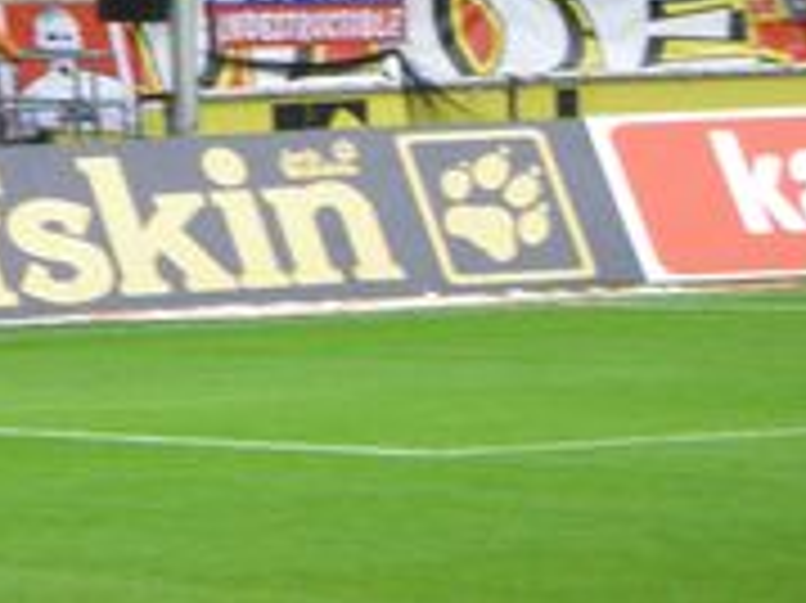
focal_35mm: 404
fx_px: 9400
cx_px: -7
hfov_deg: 4.9
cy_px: -340
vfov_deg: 3.7
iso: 200
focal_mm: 21.1
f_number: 4.2
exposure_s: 1/100
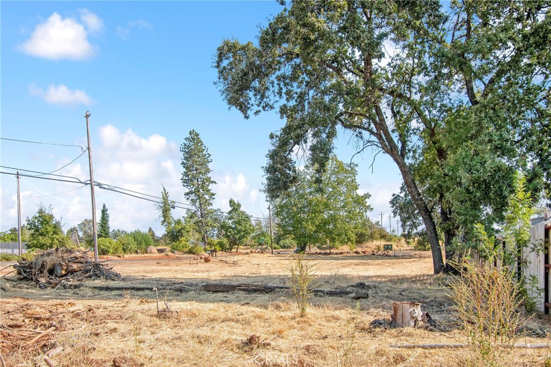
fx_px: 459
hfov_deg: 61.9
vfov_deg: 43.6
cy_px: 184
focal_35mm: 30
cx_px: 276
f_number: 5.6
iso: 100
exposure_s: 1/2500
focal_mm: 20
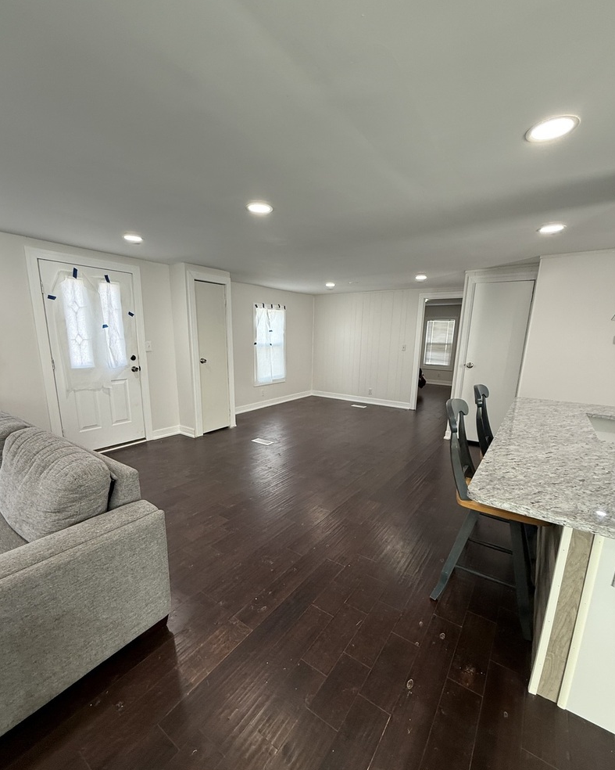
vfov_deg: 96.6
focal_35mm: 15
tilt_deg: -10.8
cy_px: 412
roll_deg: -0.2
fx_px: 341
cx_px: 303
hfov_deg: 84.0
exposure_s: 1/99
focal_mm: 2.22
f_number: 2.2
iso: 160
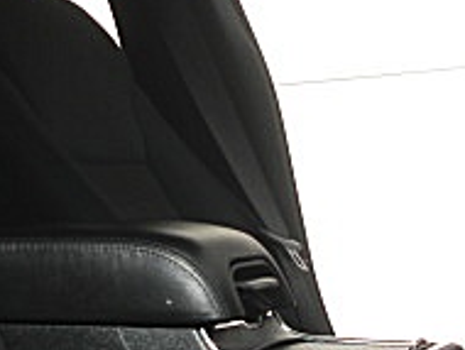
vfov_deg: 12.3
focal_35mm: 121
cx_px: 186
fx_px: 1627
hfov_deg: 16.2
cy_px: 120
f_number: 2.8
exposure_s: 1/400
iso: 50
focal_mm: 6.3
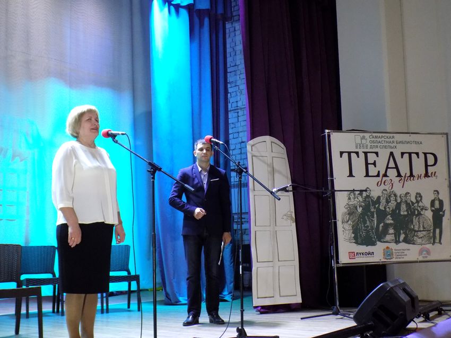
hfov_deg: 41.2
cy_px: 169
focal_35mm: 46
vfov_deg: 31.5
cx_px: 226
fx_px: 599
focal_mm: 8.1
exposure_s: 1/13
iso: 400
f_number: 3.7
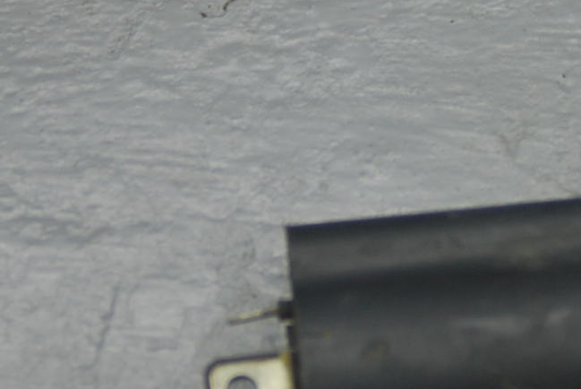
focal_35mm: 197
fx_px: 3182
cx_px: 501
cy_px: 39
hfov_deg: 10.4
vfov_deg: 7.0
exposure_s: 1/60
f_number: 4
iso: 280
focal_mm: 44
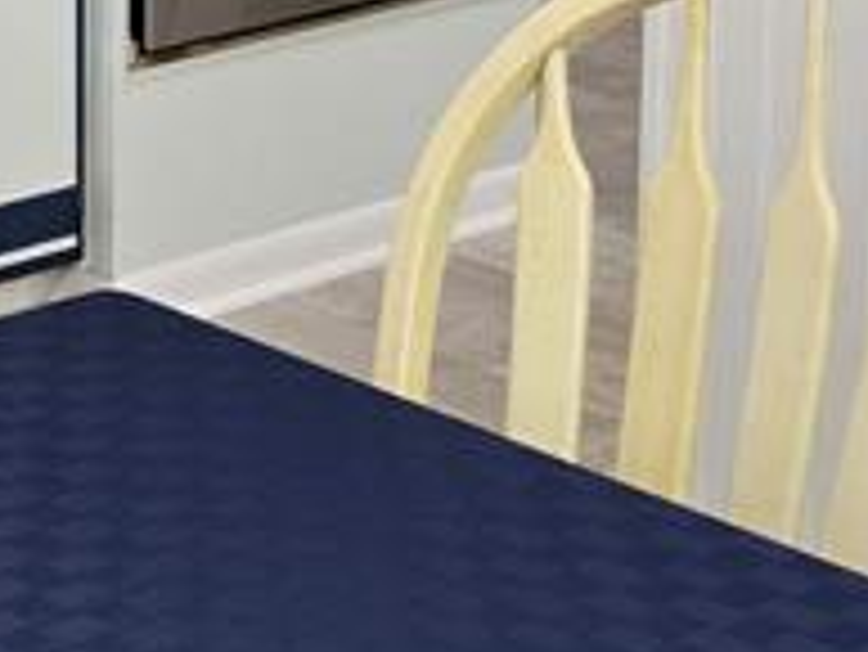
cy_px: -297
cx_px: -562
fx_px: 3061
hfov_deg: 14.6
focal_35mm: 122
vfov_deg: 11.7
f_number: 1.8
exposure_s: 1/120
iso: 200
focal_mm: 5.4
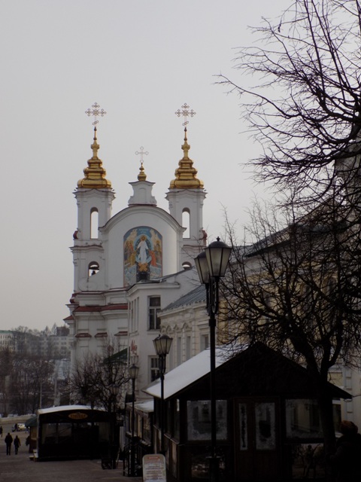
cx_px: 180
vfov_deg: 32.7
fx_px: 820
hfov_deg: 24.8
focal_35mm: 59
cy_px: 241
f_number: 4
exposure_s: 1/500
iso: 80
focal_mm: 10.5
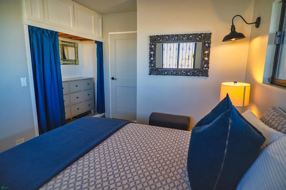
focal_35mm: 20
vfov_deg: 61.9
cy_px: 95
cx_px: 143
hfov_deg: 84.0
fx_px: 159
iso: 640
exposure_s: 1/350
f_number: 2.8
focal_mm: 20
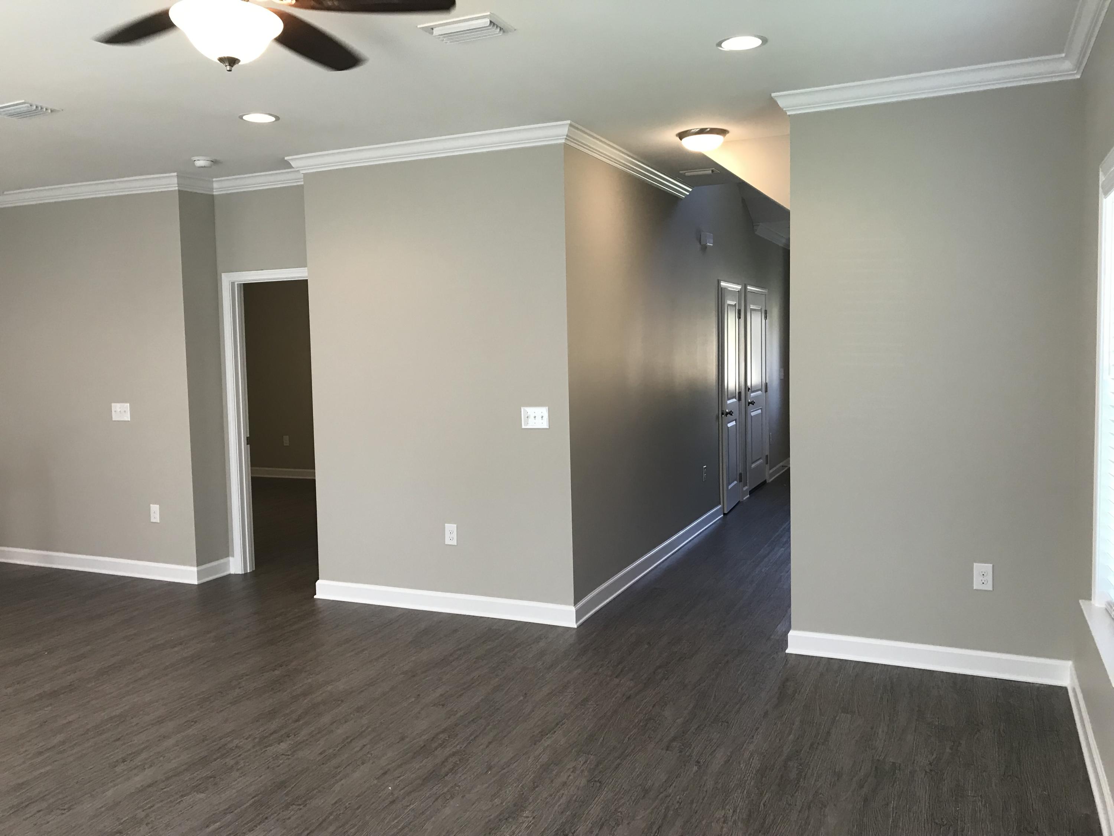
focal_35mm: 28
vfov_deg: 49.7
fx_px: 901
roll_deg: +1.4
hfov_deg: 63.4
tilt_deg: -5.0
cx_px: 557
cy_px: 418
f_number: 1.8
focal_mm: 3.99
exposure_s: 1/40
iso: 25
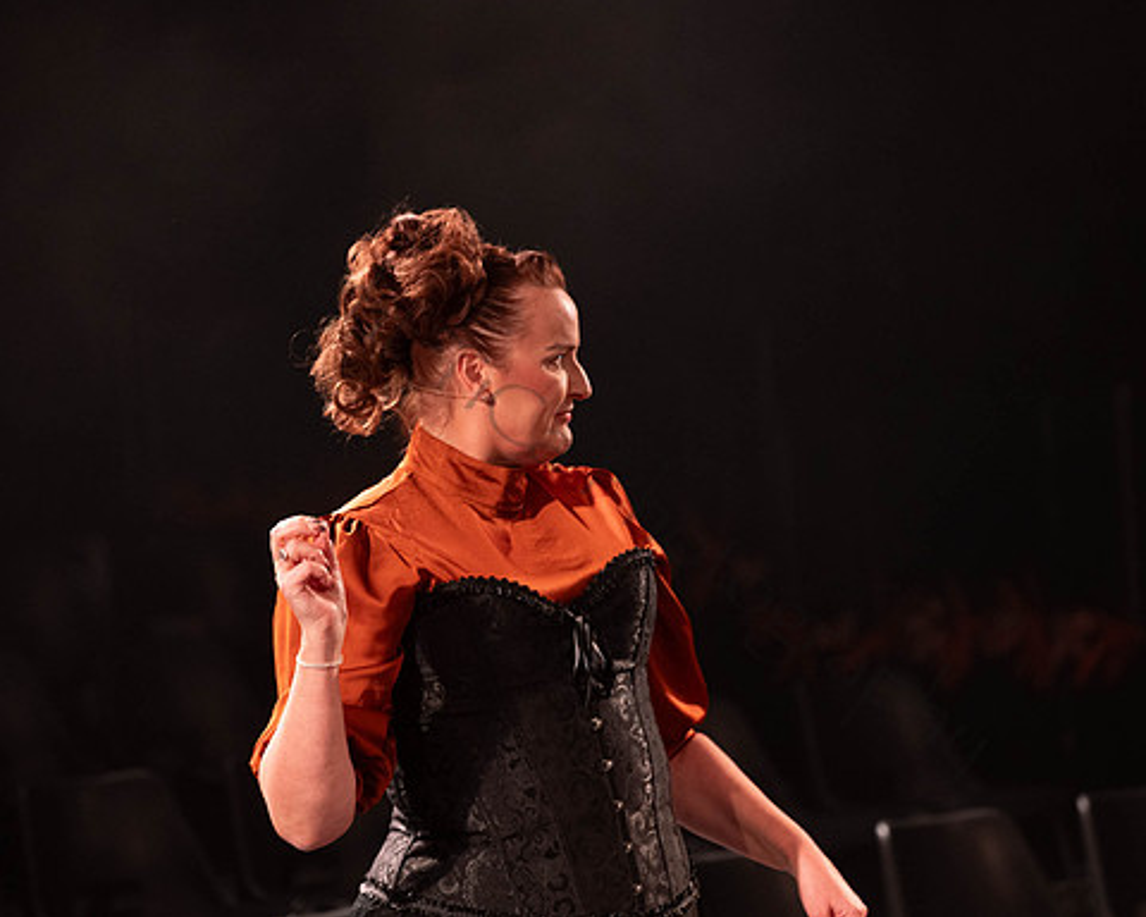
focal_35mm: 170
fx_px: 5766
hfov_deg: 11.4
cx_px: 578
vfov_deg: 9.1
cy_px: 457
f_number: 3.5
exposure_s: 1/100
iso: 1250
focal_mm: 150
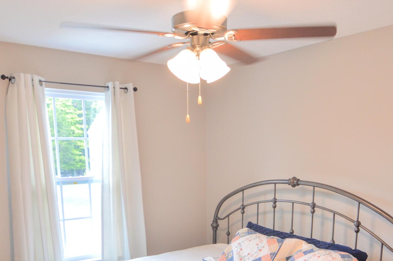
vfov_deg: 36.1
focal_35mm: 34
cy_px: 241
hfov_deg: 55.7
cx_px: 216
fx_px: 371
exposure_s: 1/80
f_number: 4.5
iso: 400
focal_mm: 11
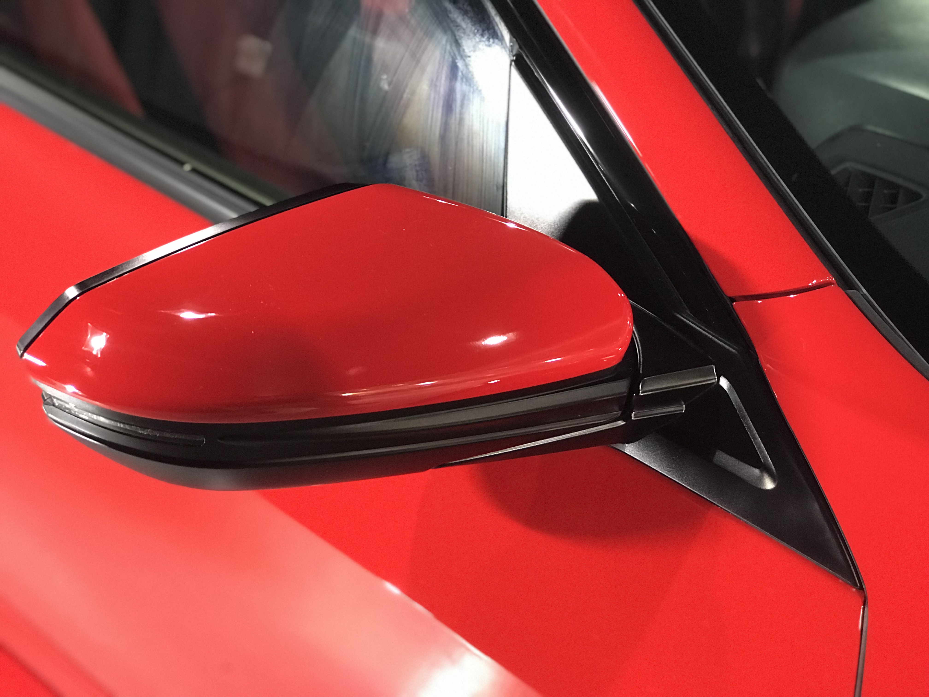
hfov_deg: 33.8
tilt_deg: -33.5
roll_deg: +3.1
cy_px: 348
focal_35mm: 57
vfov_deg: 25.7
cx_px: 464
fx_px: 1530
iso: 400
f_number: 2.8
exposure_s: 1/60
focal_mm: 6.6
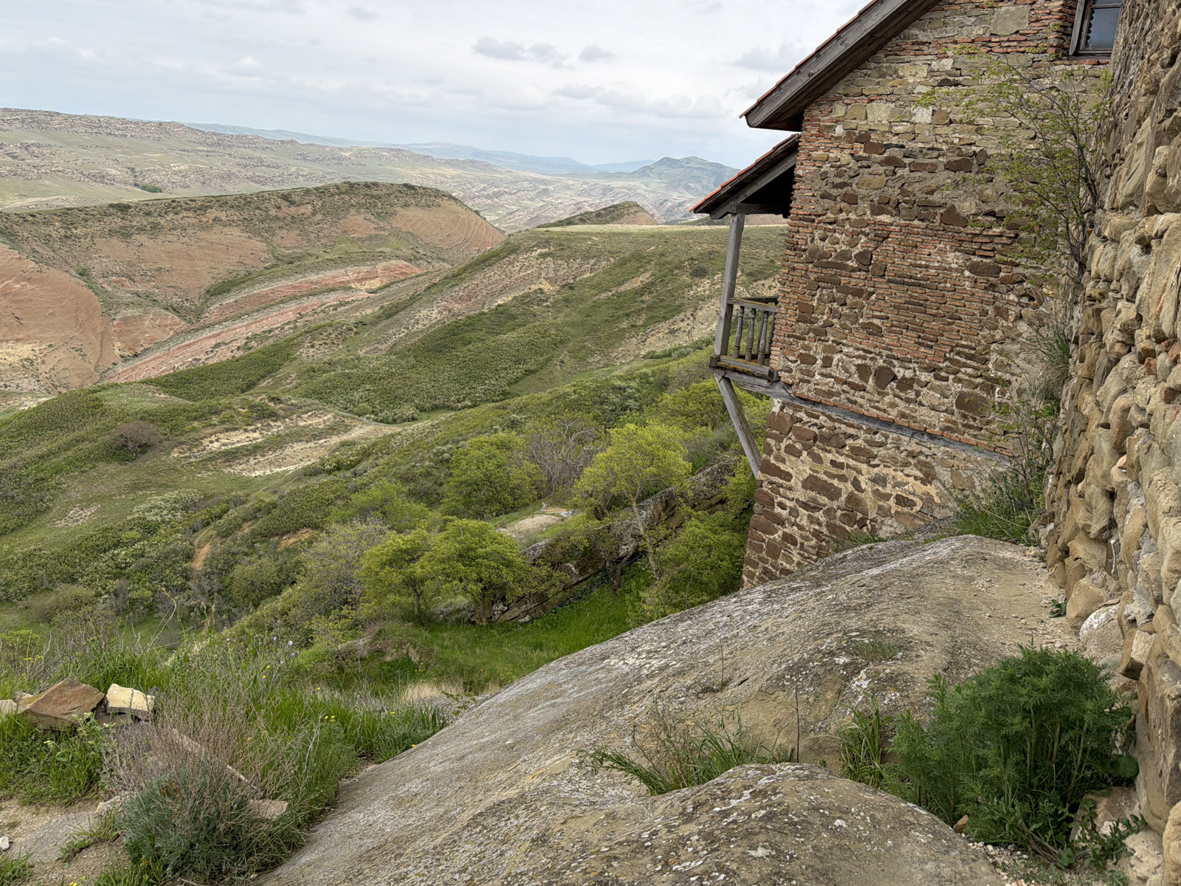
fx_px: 1024
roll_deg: -5.1
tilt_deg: -10.4
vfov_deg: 46.5
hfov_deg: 59.9
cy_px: 356
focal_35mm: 30
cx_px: 545
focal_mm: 6.76
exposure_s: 1/3425
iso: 80
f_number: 1.78
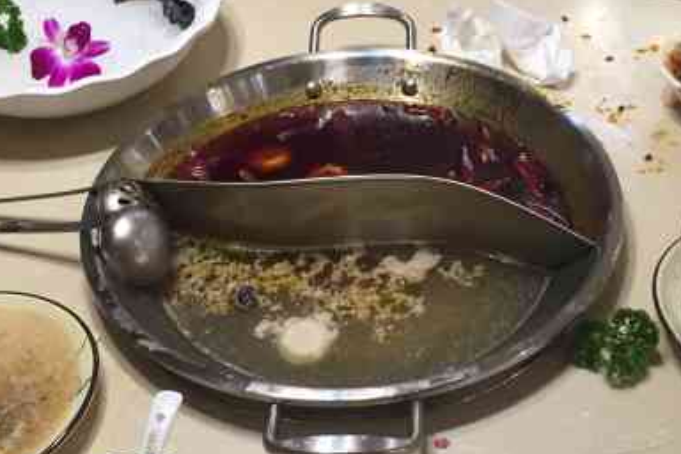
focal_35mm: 55
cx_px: 372
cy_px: 260
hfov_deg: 36.2
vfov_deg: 24.6
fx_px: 1040
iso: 80
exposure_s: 1/33
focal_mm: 4.15
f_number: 2.2
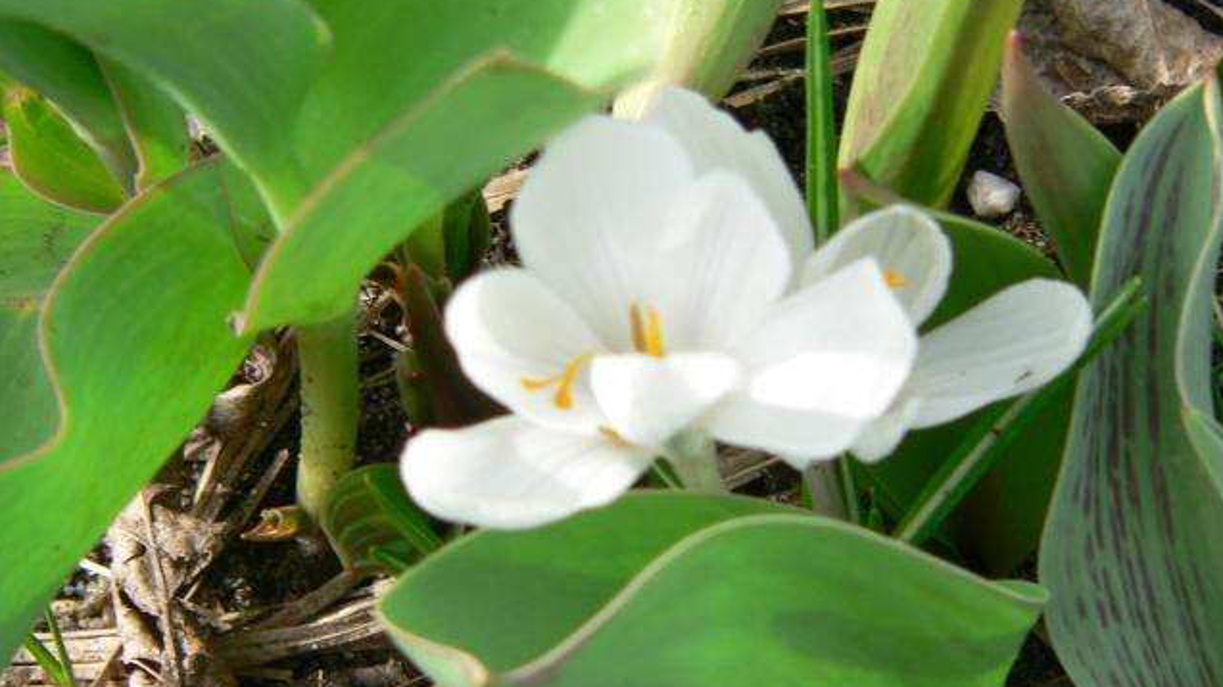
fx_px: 15336
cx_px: 612
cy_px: 294
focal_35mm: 473
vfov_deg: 2.6
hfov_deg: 4.6
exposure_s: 1/160
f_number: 4
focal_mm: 72
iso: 80
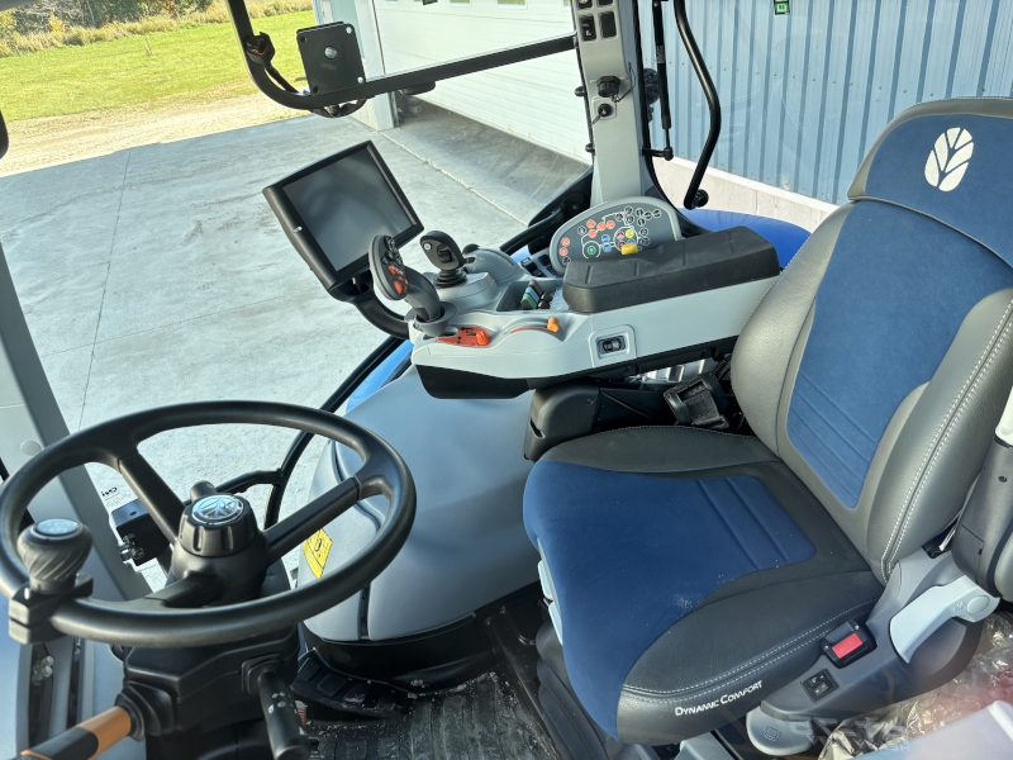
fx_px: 761
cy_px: 380
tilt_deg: -28.9
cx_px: 506
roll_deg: +6.7
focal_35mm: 26
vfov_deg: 53.1
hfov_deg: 67.3
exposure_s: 1/121
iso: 64
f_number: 1.6
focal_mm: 5.96
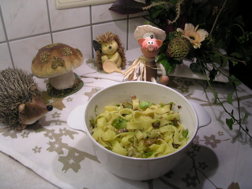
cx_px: 126
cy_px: 94
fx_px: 269
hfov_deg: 50.1
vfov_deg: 38.7
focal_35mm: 37
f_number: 2.7
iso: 100
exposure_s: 1/31.5
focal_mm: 5.6
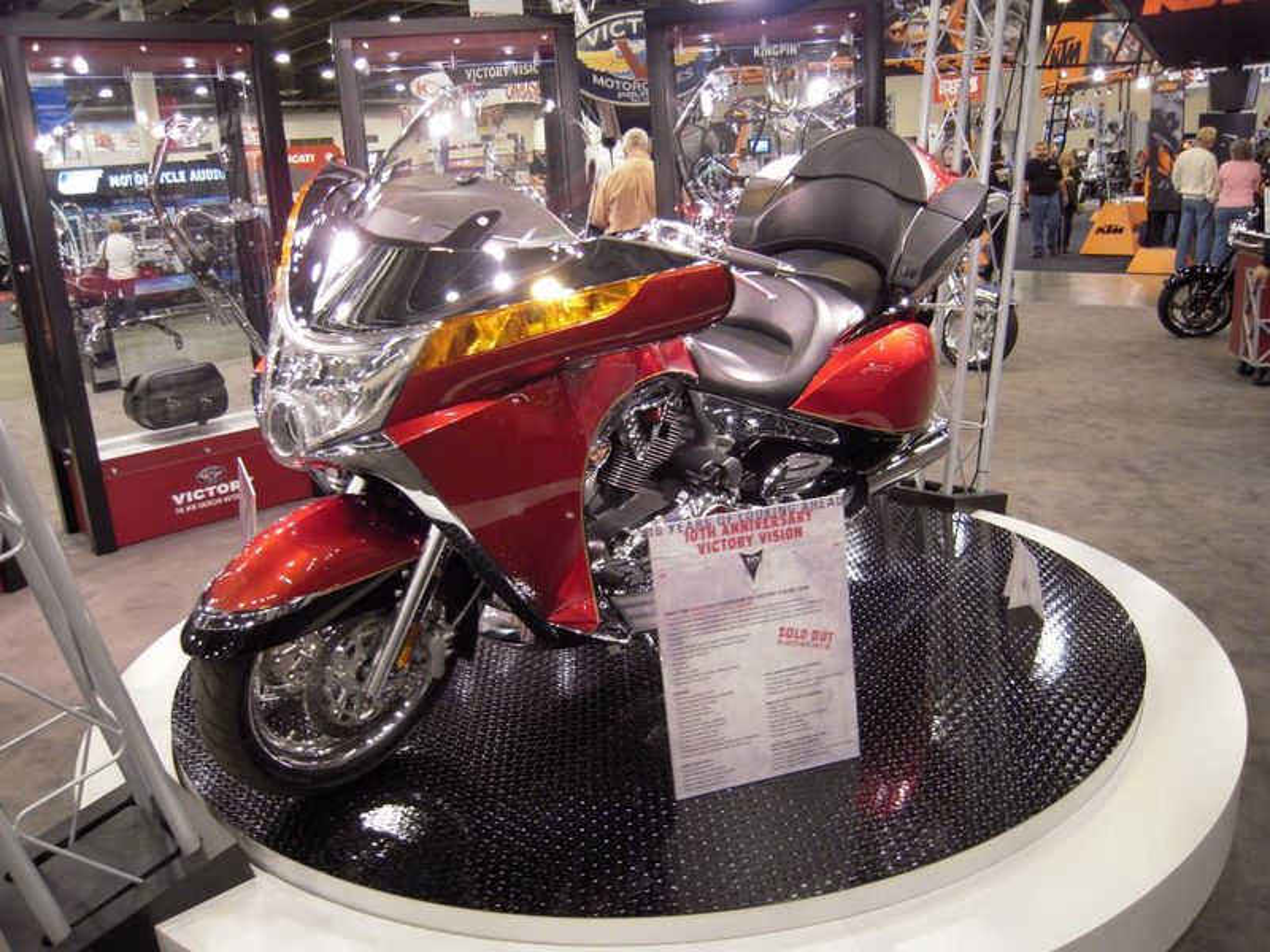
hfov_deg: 63.4
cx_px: 635
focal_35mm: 28
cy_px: 476
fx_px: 1027
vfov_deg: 49.7
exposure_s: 1/30
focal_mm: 5
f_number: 2.7
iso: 400
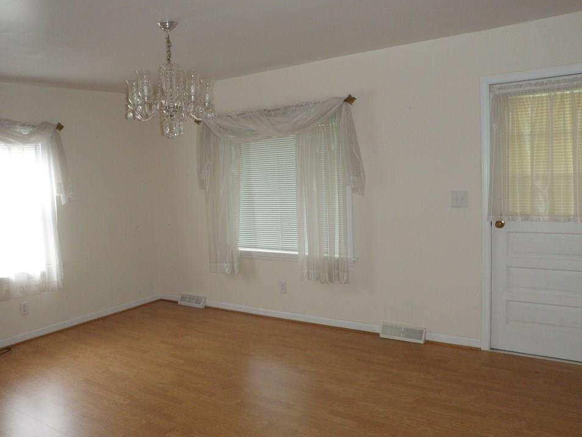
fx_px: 504
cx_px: 273
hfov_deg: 59.9
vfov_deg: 46.8
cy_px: 222
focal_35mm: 30
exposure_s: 1/30
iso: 160
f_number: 3.5
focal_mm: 5
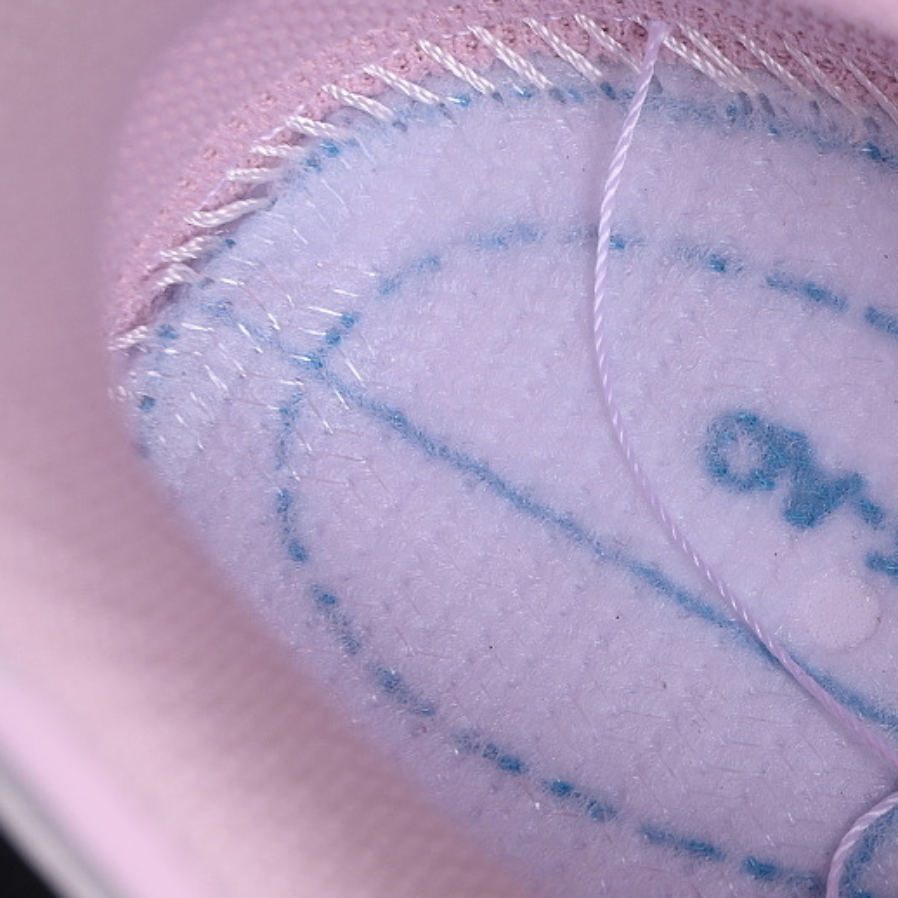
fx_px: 3904
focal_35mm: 133
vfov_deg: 13.1
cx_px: 933
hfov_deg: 12.9
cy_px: 581
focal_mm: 50
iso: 160
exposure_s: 1/80
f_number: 7.1
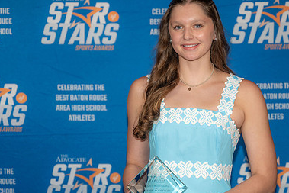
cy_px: 113
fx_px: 859
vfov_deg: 12.8
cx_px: 162
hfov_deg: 19.1
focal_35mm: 107
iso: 400
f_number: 3.2
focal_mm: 70
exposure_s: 1/200
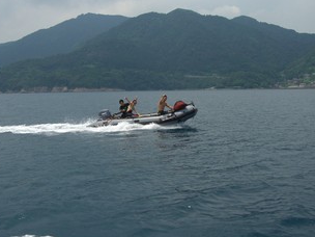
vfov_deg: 29.1
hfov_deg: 38.2
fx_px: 455
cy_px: 118
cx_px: 159
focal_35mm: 50
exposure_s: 1/500
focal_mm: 7.9
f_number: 5.6
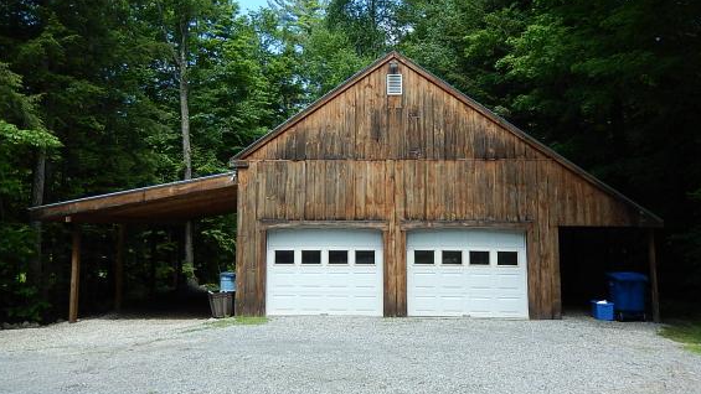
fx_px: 521
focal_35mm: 28
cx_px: 349
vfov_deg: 41.5
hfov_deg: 67.9
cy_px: 176
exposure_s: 1/400
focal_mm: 4.5
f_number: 3.4
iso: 125
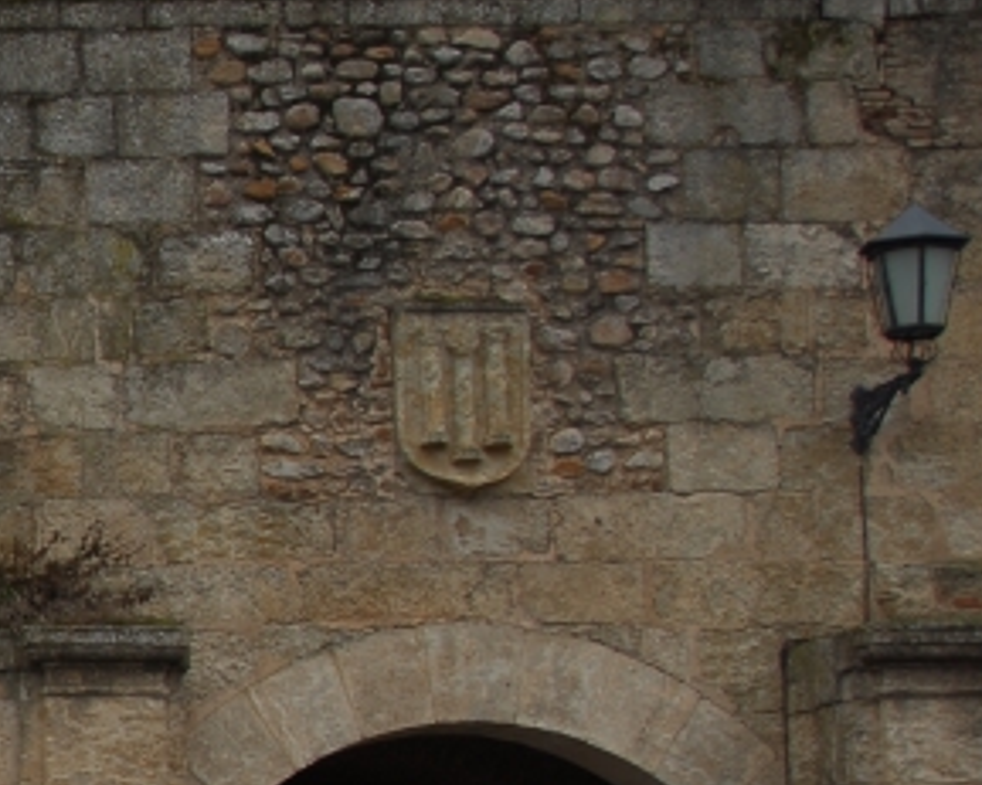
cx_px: -673
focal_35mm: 100
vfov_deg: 15.2
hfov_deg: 16.6
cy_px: 756
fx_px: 2905
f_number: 4
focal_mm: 20
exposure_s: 1/250
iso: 100
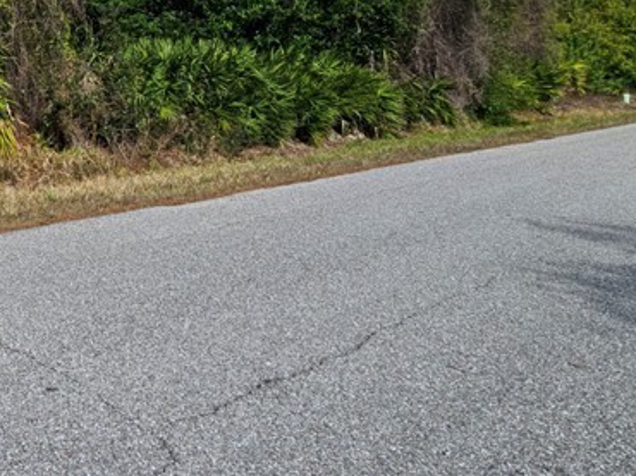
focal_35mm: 36
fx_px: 661
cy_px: 17
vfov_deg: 36.3
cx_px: -57
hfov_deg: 41.4
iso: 50
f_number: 2.2
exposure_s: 1/2352
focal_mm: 2.2
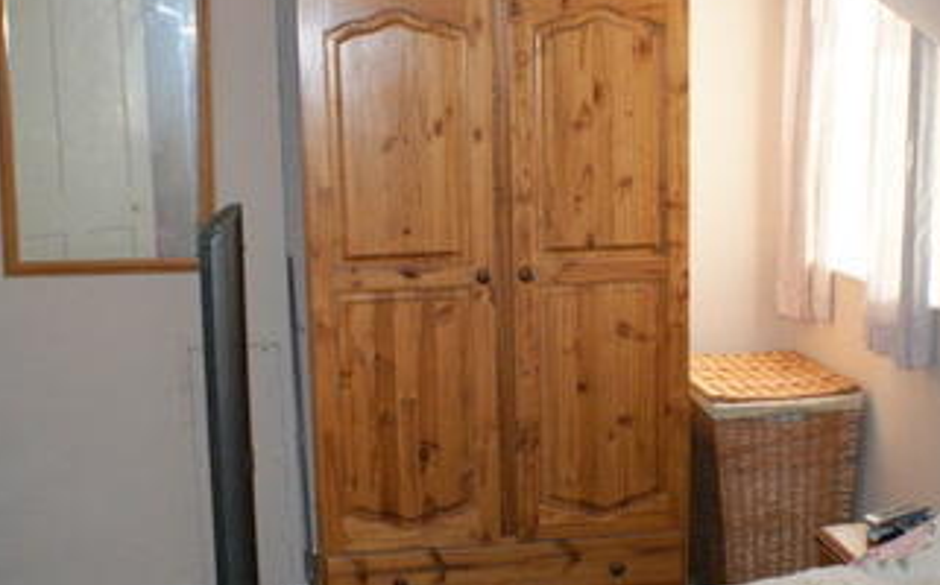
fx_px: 1408
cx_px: 586
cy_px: 300
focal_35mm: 55
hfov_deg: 36.7
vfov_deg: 23.5
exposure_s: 1/160
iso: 500
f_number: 7.1
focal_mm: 18
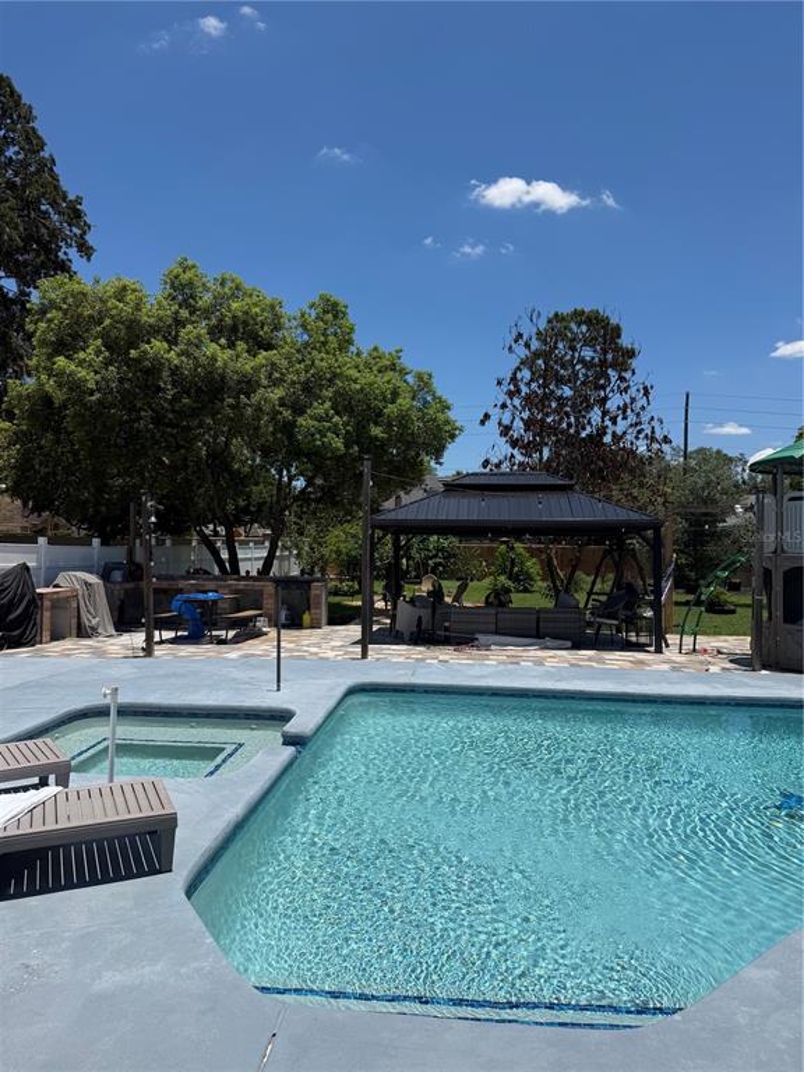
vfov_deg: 71.6
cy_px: 536
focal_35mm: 24
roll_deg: -1.9
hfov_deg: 56.8
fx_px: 743
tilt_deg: +0.4
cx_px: 402
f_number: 1.78
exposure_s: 1/8130
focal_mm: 6.76
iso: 80
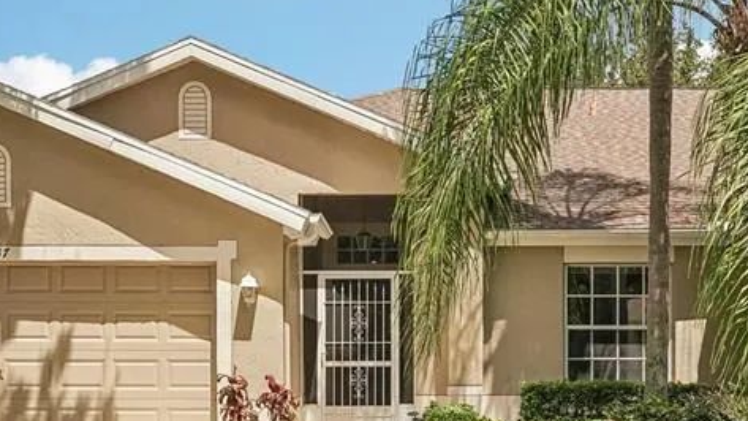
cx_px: 419
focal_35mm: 68
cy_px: 350
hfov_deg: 31.0
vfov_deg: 17.5
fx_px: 1349
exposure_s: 1/1000
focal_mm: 30
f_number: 8
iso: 400
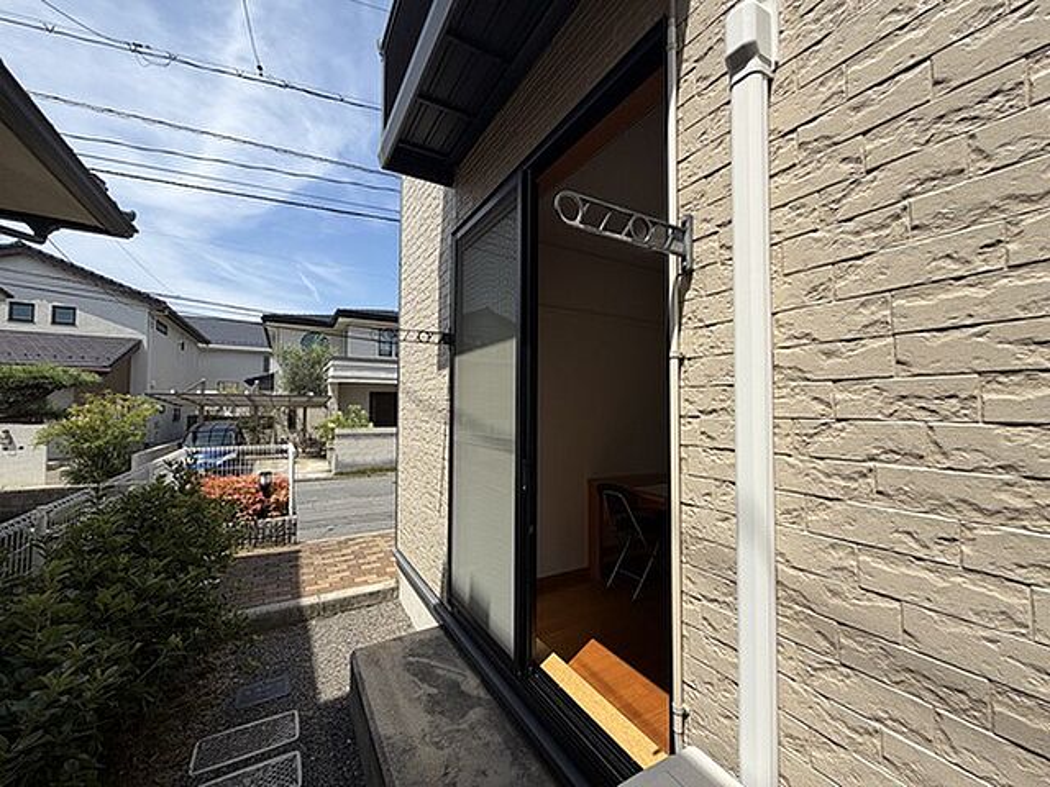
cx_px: 525
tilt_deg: +1.1
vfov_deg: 85.7
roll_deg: +0.1
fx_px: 425
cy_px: 394
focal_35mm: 14
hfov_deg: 102.1
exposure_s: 1/770
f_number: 2.2
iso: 20
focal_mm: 2.22
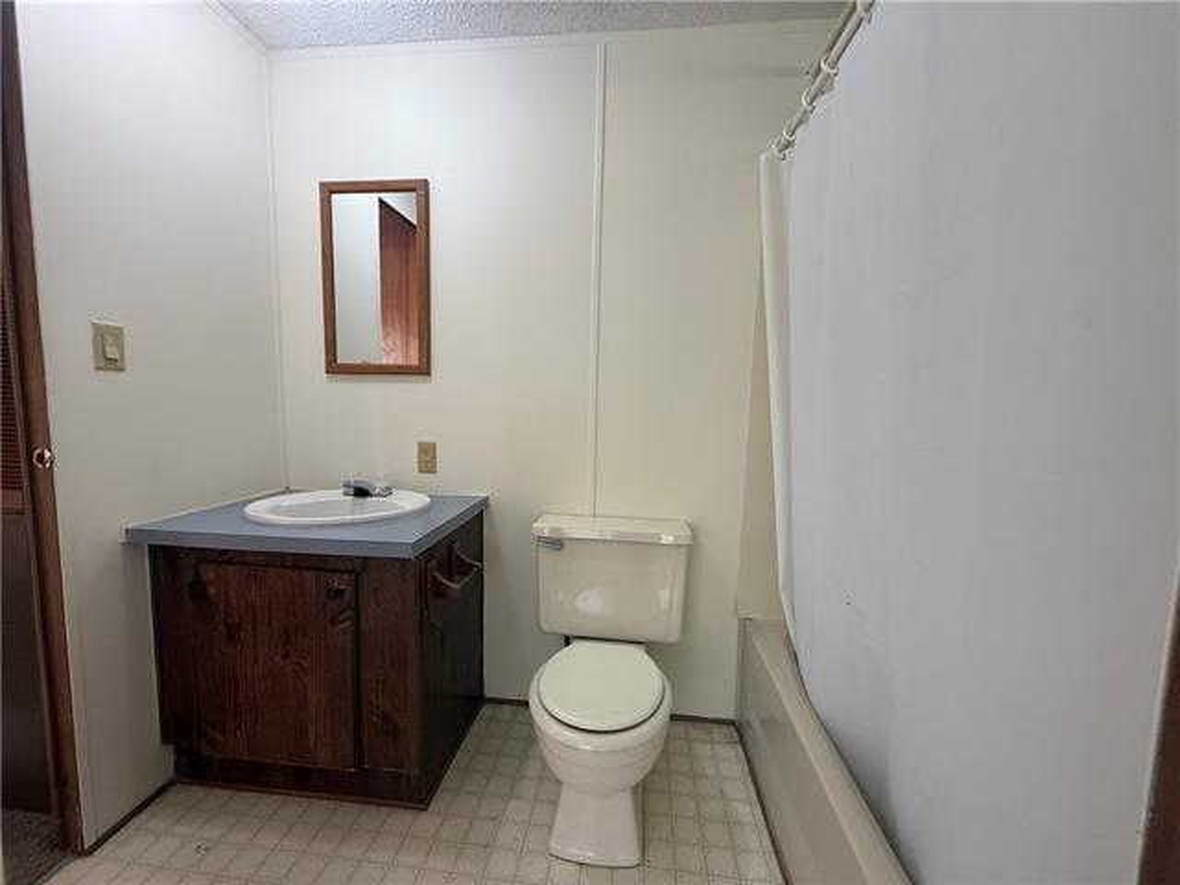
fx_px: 477
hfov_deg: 102.1
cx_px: 590
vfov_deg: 85.7
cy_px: 442
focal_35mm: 14
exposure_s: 1/99
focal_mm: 2.22
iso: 200
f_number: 2.2
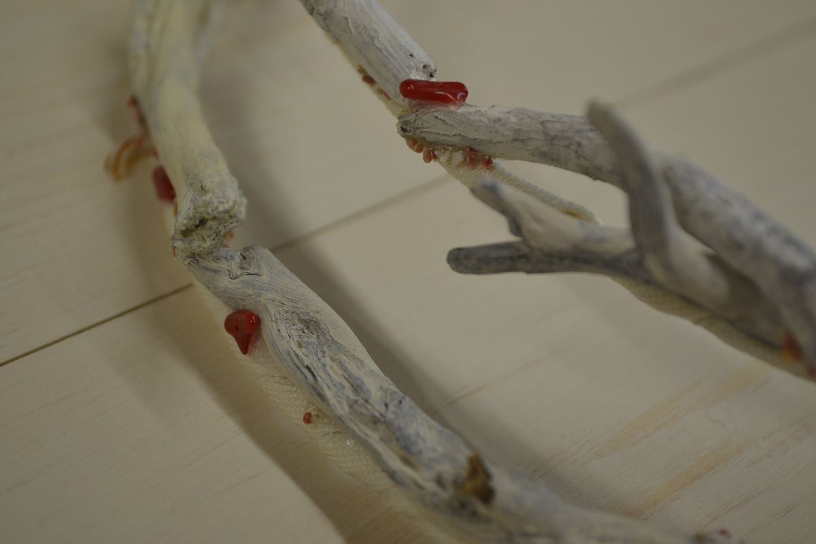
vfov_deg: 19.7
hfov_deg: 29.2
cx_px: 408
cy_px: 272
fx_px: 1564
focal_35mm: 69
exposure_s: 1/80
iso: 400
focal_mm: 46
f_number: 5.3
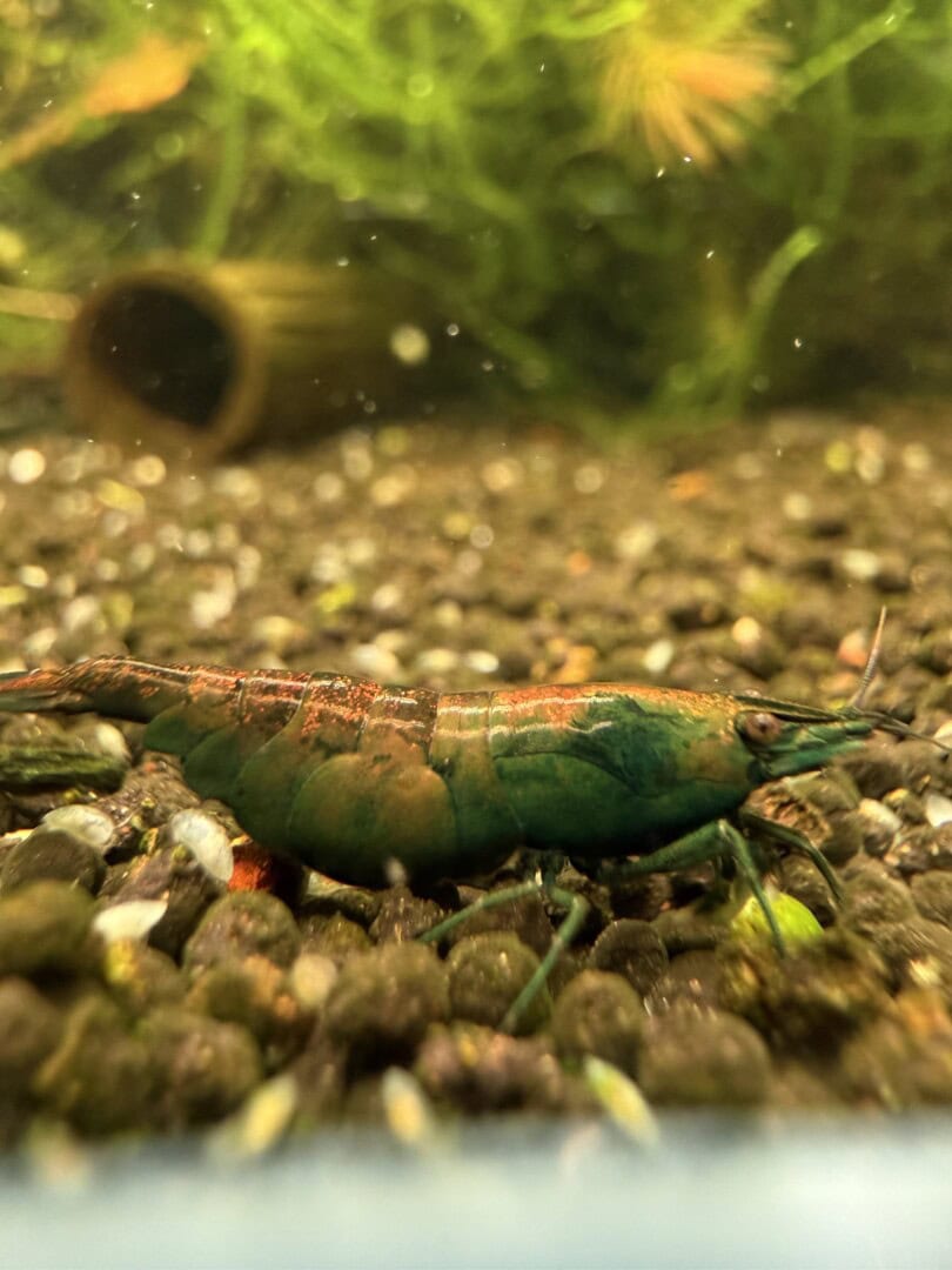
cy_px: 635
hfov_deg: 56.8
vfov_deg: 71.6
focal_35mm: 24
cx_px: 476
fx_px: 880
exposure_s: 1/60
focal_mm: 2.2
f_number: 2.2
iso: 500
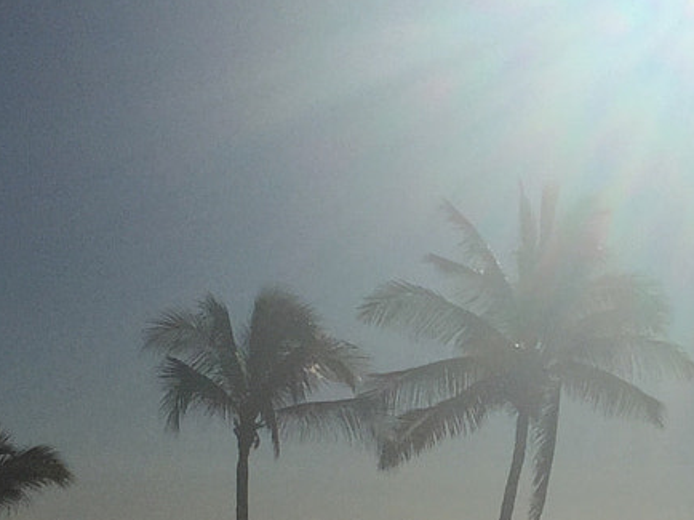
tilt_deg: +3.5
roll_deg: -3.2
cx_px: 632
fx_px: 2144
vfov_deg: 13.7
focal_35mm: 107
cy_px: 467
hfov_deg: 18.1
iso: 32
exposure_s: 1/40000
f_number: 2.2
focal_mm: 4.15
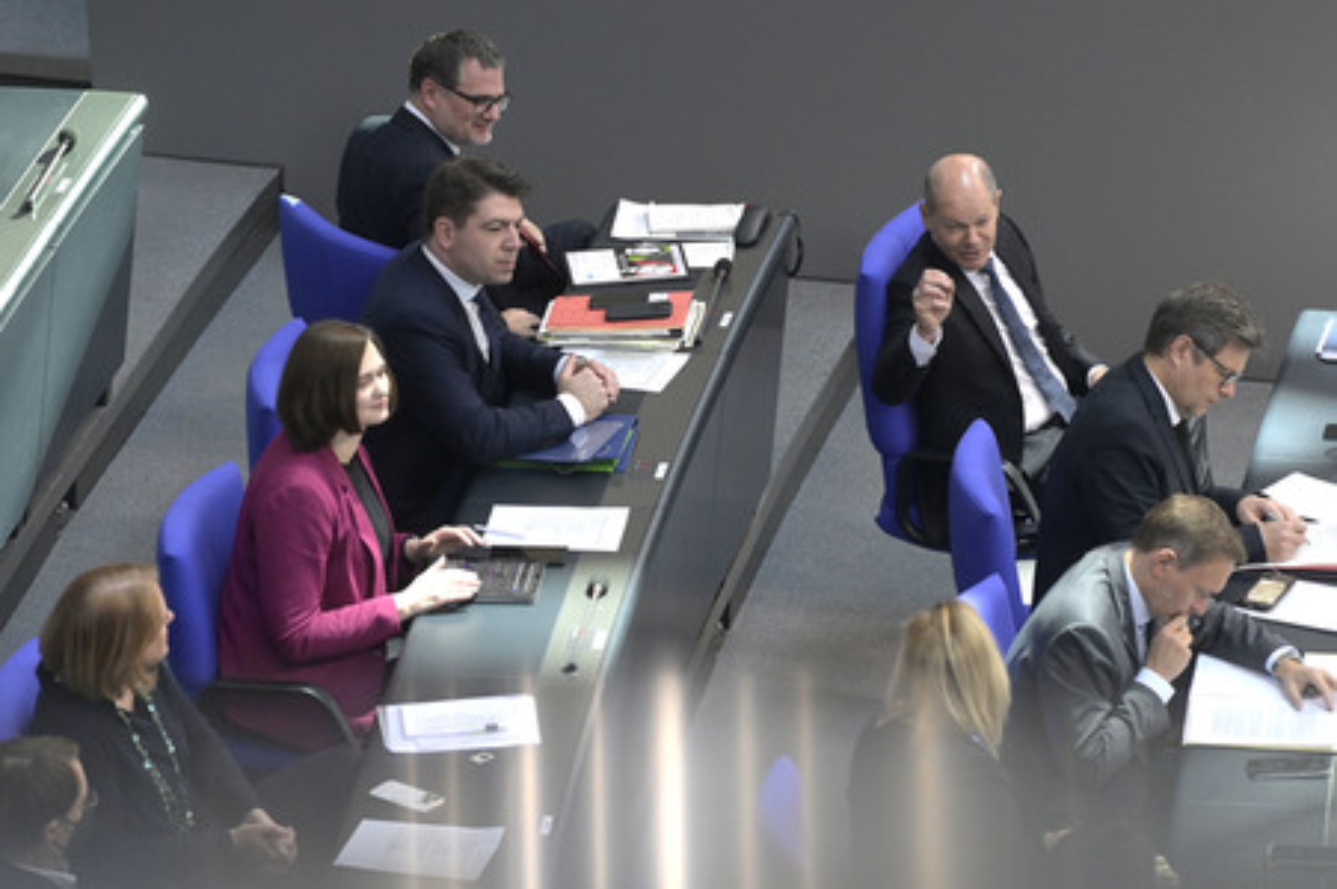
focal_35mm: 200
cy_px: 444
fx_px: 7422
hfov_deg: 10.3
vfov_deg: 6.9
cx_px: 668
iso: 8000
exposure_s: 1/400
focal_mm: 200
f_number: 5.6
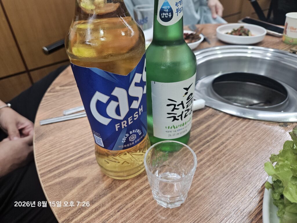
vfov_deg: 58.9
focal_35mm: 23
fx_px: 197
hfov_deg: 73.9
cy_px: 112
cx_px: 148
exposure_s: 1/120
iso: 200
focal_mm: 5.4
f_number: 1.8
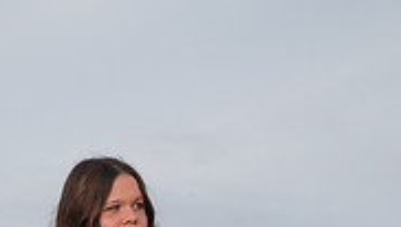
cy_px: 480
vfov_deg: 9.1
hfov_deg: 17.2
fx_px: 1320
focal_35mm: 124
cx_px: 106
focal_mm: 48
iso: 200
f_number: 6.3
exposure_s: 1/400
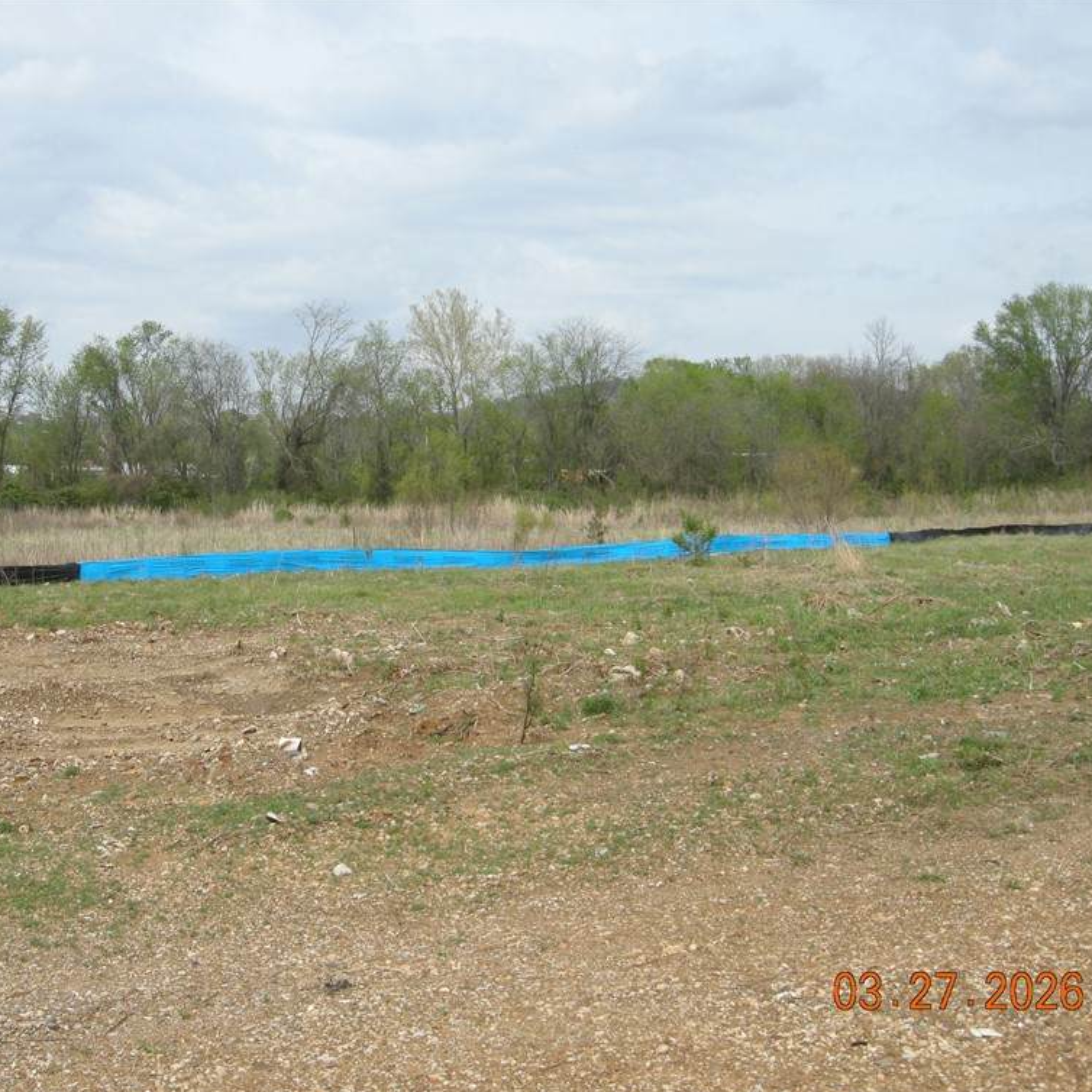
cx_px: 408
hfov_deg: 39.8
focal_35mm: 42
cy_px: 550
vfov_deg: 40.0
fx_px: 1499
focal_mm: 7.5
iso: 64
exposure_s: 1/237
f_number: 6.1
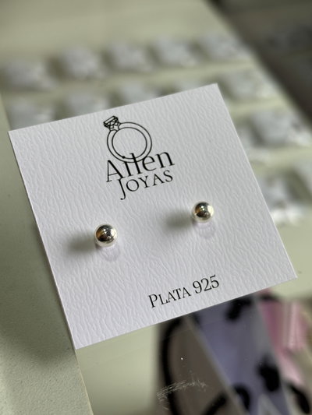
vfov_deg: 36.8
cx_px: 156
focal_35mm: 52
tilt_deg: -44.5
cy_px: 208
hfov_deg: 28.0
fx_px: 625
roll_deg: -2.1
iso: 50
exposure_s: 1/100
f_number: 1.6
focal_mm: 5.96
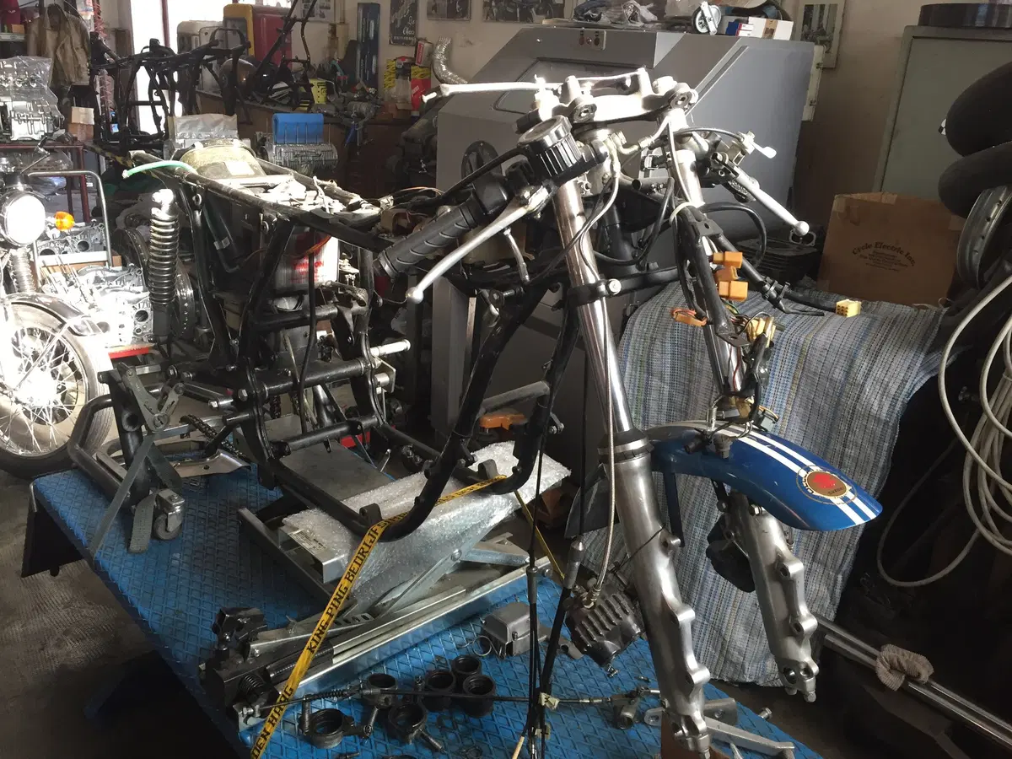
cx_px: 506
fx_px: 848
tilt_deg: -19.4
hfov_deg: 61.7
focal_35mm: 29
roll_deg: -4.4
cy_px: 380
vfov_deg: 48.2
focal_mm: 4.15
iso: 64
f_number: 2.2
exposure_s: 1/33
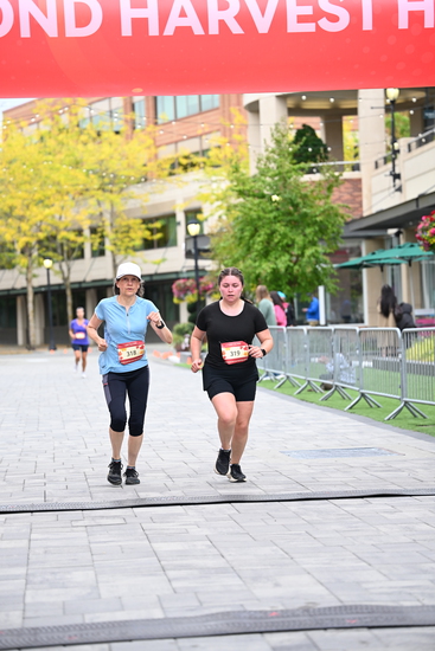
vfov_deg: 23.6
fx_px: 1558
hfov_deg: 15.9
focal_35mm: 86
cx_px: 218
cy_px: 326
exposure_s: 1/1600
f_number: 2.8
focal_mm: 86
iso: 640
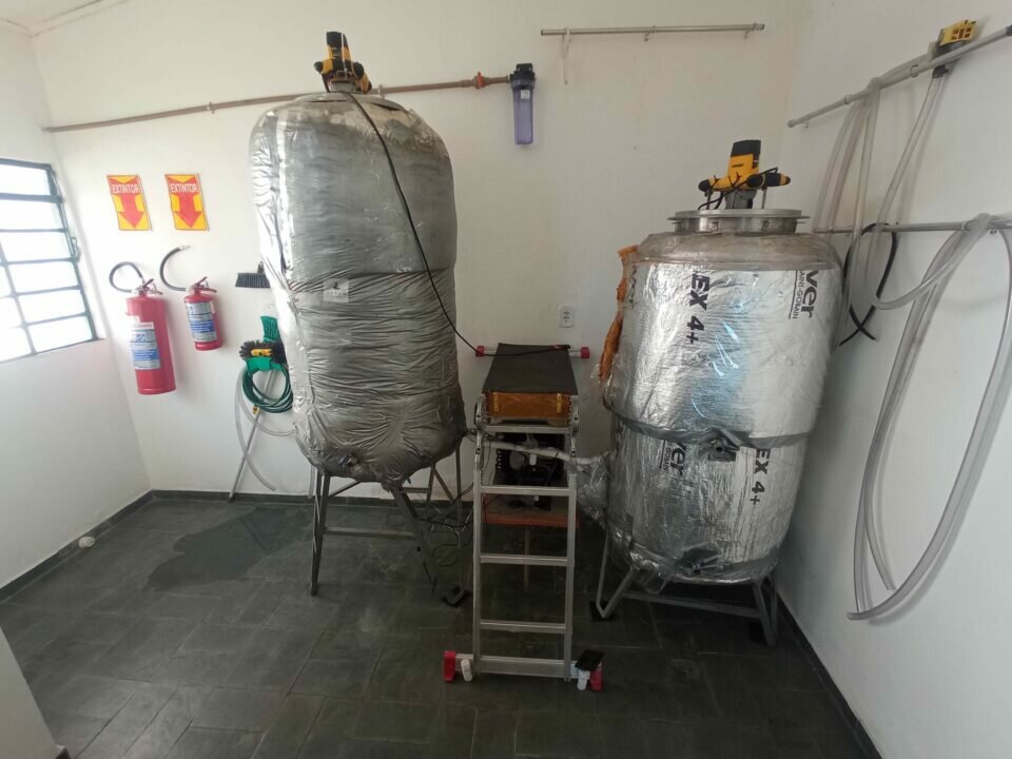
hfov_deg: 98.2
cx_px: 506
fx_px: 439
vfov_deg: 81.7
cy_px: 380
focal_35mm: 15
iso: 219
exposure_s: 1/30
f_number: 2.2
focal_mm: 1.65
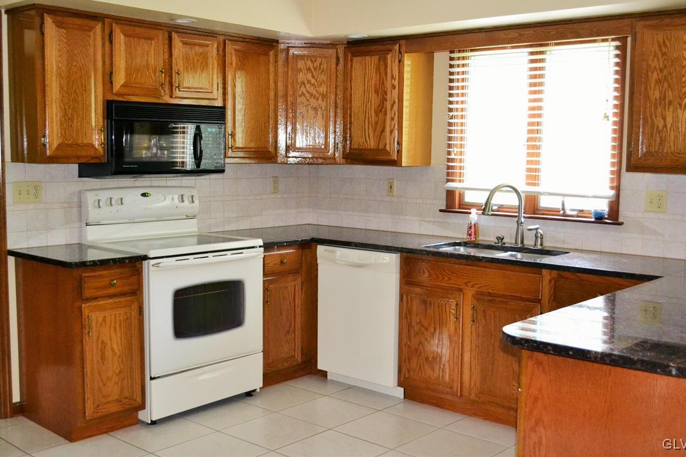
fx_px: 762
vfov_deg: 33.4
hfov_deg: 48.5
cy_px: 223
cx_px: 350
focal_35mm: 40
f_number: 4.2
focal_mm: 26
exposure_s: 1/60
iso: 2500
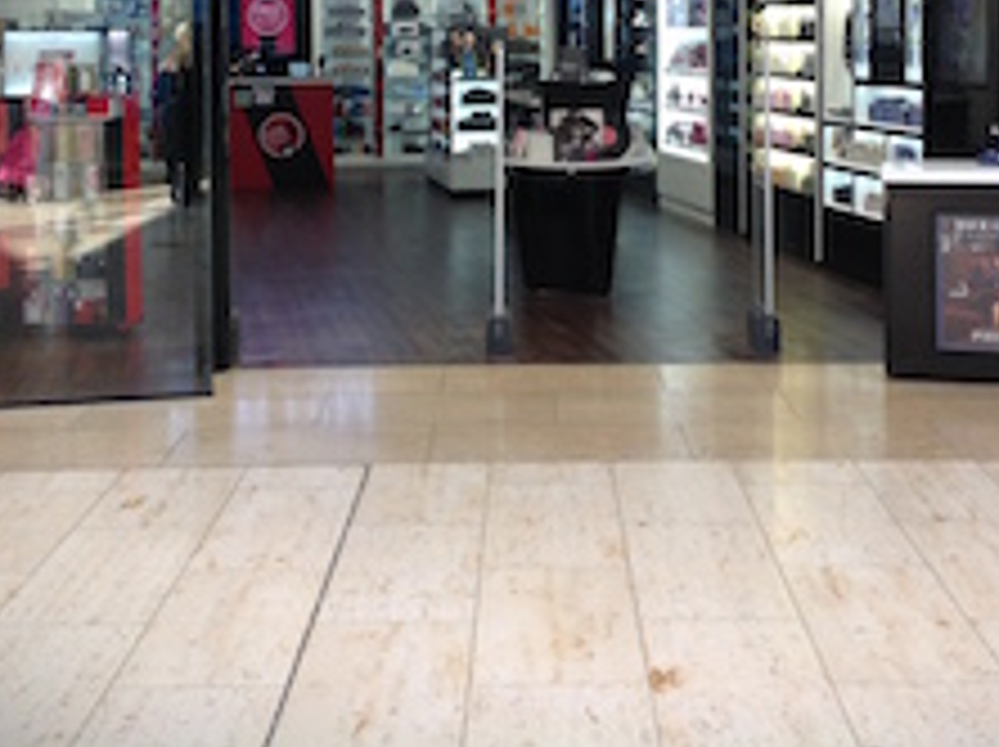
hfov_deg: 30.8
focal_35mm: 63
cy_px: 79
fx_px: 1816
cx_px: 513
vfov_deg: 22.7
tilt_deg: -3.4
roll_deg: +0.7
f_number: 2.4
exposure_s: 1/120
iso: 80
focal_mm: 4.28
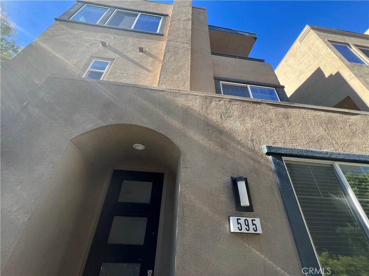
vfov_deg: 89.9
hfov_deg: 106.2
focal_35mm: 13
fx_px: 139
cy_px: 138
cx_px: 184
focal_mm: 1.57
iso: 32
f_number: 1.8
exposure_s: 1/292
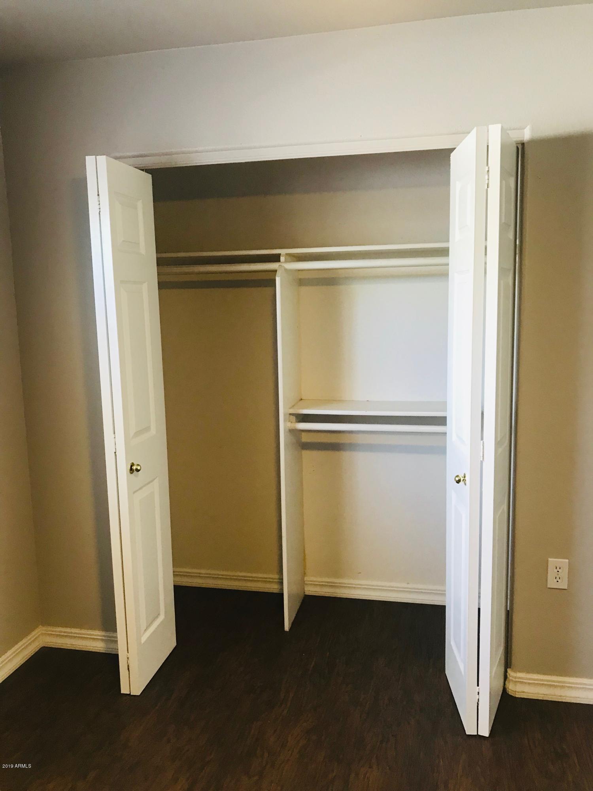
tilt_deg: -7.0
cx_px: 296
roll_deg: +0.4
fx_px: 640
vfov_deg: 63.4
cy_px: 396
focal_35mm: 28
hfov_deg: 49.7
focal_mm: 3.99
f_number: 1.8
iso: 40
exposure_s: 1/17
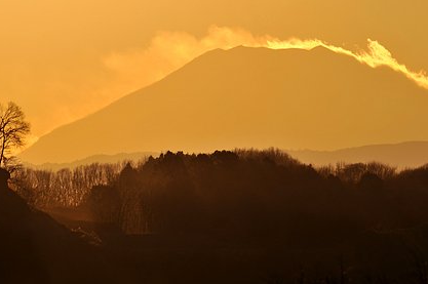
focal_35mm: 1289
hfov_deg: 1.6
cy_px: 140
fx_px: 15307
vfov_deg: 1.1
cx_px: 218
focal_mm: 700
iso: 200
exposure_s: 1/2000
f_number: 8
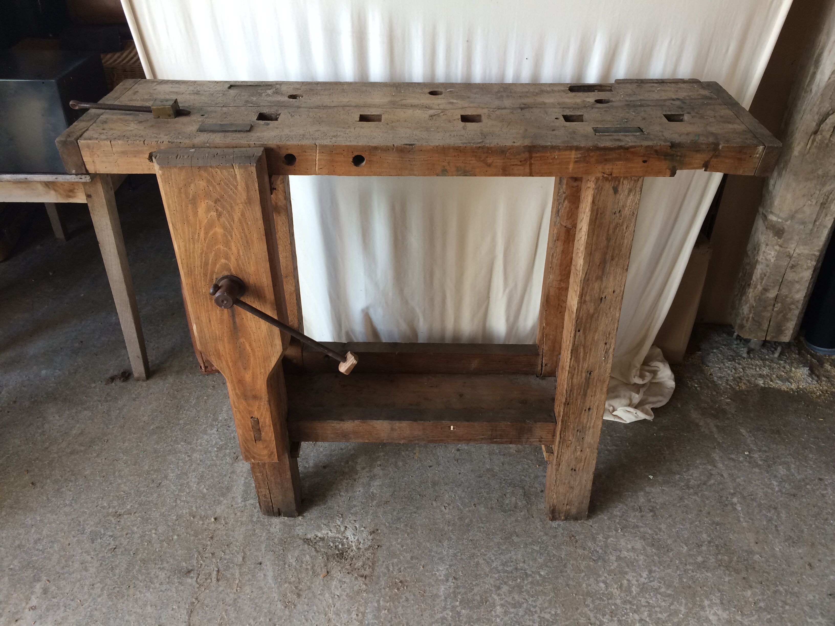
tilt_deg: -34.7
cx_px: 418
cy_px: 313
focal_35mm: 29
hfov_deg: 61.7
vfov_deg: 48.2
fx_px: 700
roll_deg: -0.8
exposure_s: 1/33
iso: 32
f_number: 2.2
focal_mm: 4.15
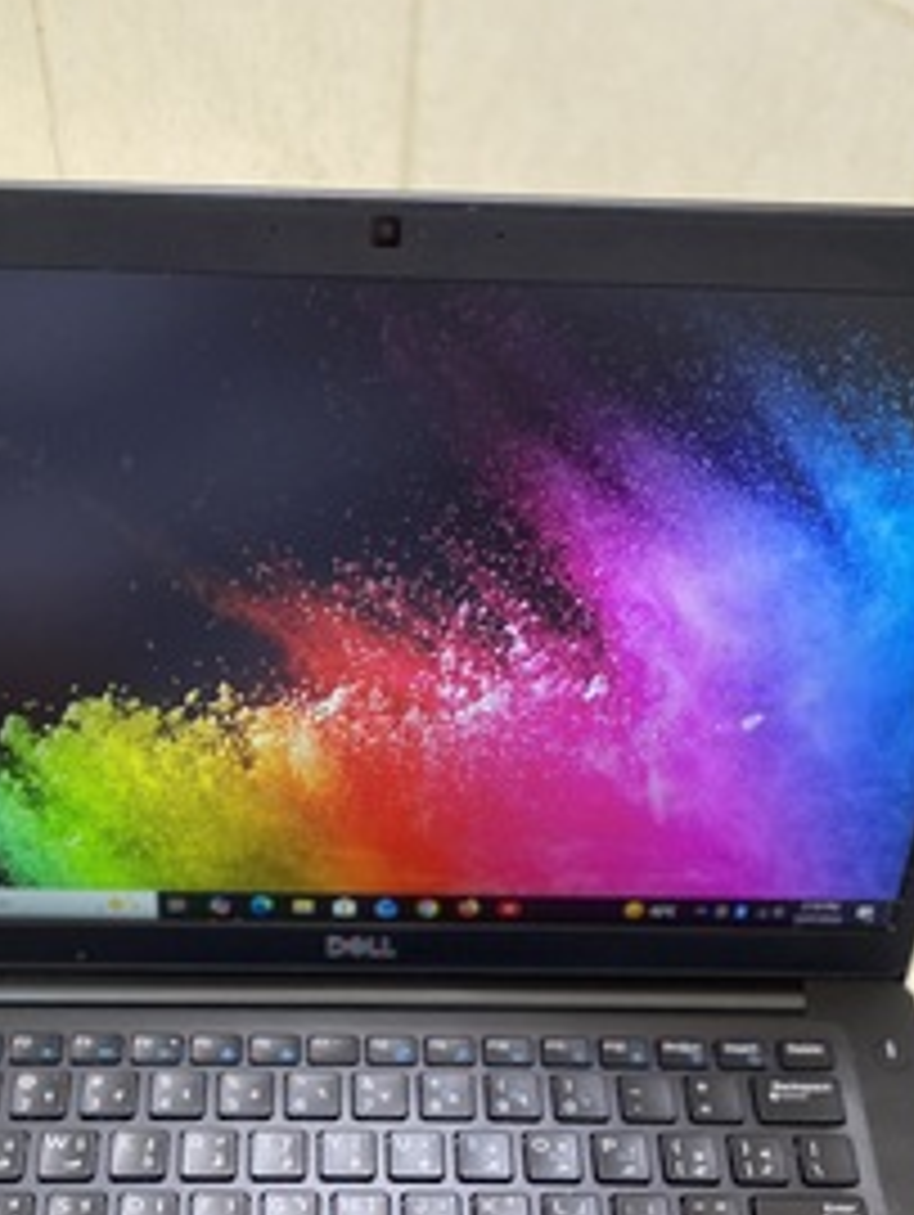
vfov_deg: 41.0
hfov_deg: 32.8
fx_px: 1547
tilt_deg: -60.3
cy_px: 983
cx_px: 376
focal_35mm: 44
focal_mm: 4.25
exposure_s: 1/60
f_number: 1.8
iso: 125
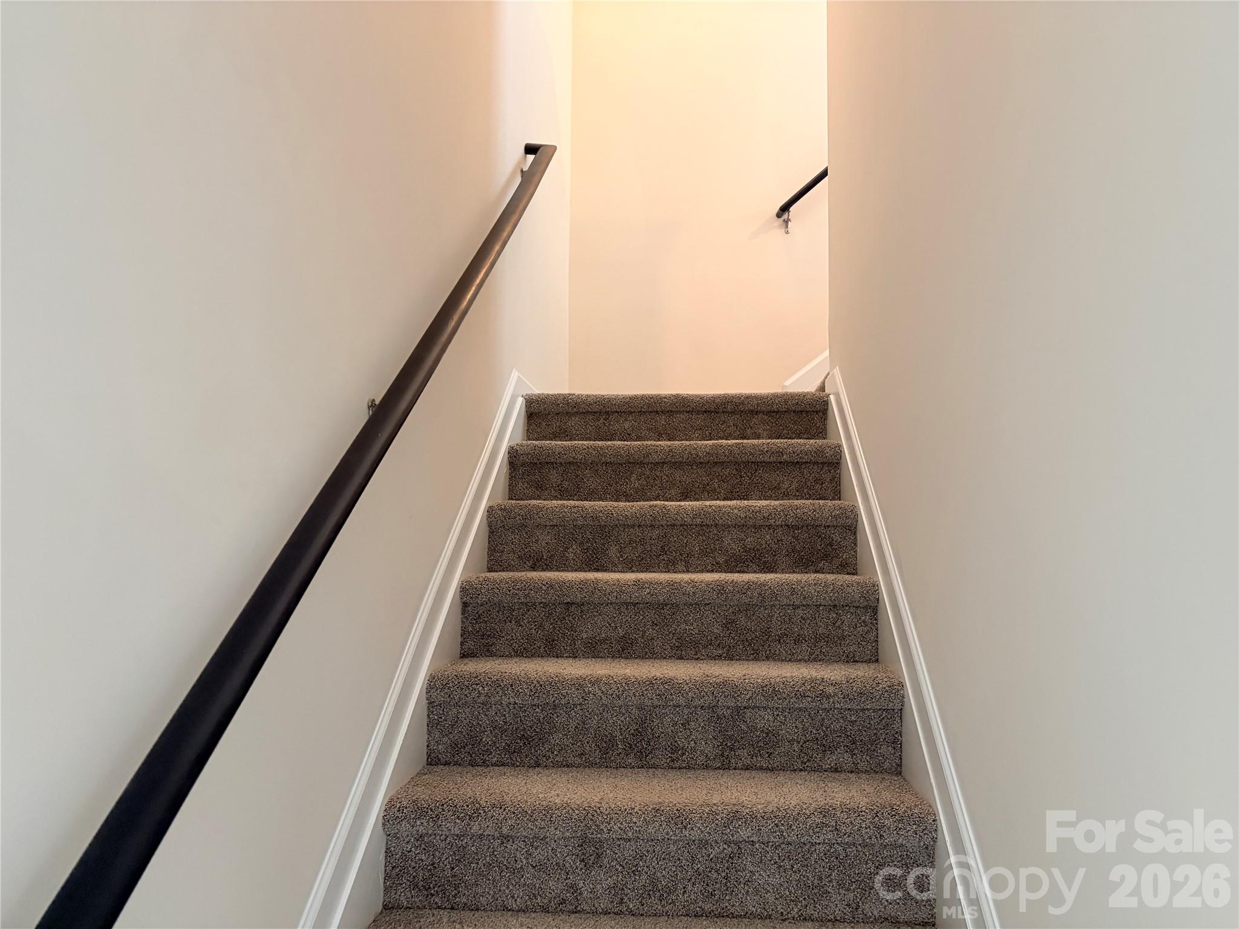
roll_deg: +0.3
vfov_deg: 53.1
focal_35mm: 26
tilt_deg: +7.6
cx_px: 620
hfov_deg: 67.3
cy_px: 464
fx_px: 931
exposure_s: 1/60
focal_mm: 5.96
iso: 400
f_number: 1.6
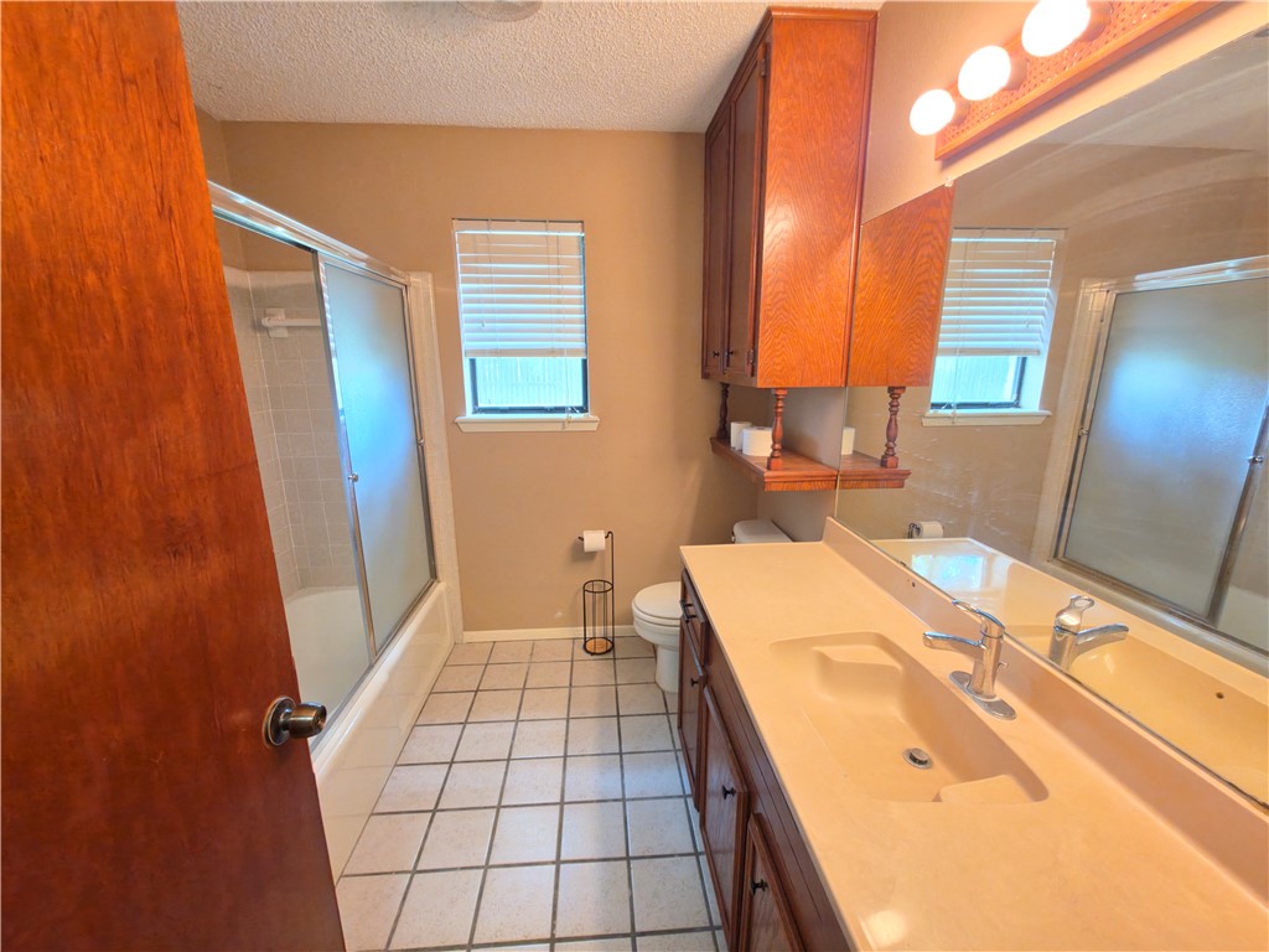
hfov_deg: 106.2
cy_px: 476
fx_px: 477
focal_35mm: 13
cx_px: 634
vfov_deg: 89.9
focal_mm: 2.2
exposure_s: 1/60
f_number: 1.9
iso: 500
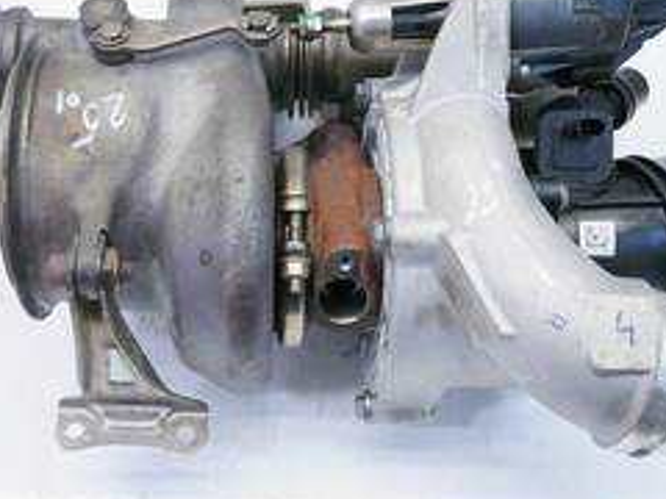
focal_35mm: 48
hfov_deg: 39.3
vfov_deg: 30.2
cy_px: 191
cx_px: 241
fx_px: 924
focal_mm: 12
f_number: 3.5
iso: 200
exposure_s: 1/80
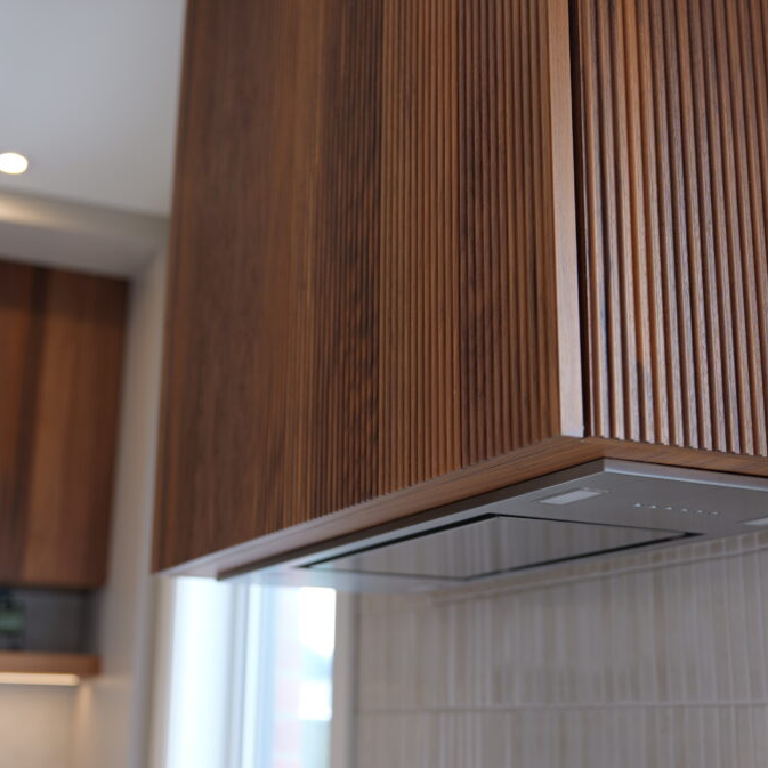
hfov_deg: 32.2
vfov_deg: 32.2
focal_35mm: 53
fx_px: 1330
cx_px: 385
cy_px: 328
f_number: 2.8
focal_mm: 41
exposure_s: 1/60
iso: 100
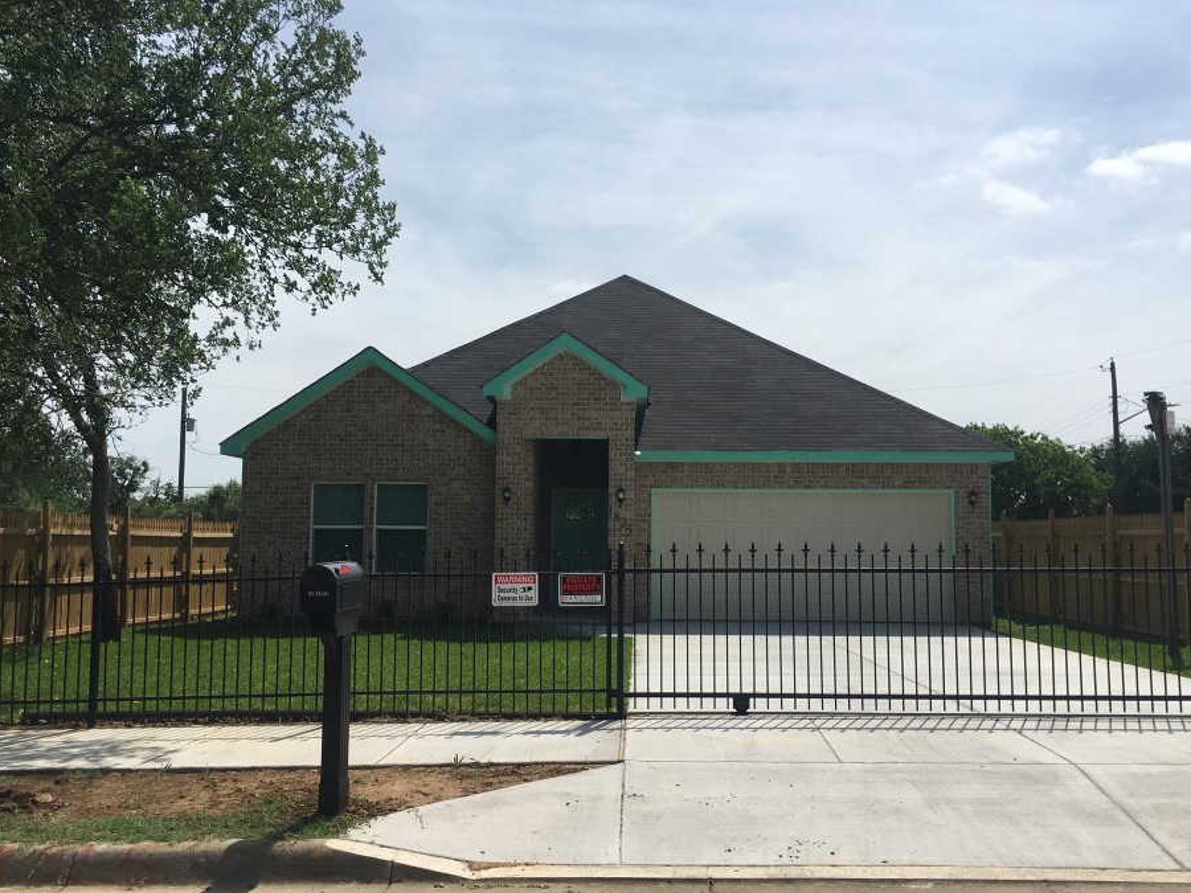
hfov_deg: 55.3
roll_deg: -1.3
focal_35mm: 33
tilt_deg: +4.9
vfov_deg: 42.9
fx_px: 1135
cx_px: 610
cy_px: 454
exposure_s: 1/3077
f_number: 2.2
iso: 25
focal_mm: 4.15
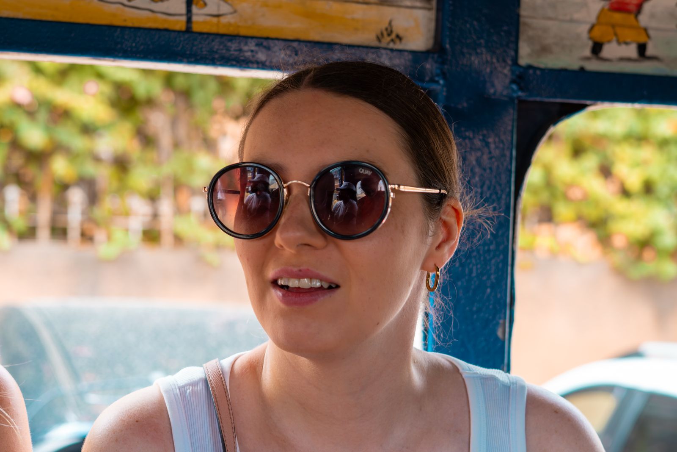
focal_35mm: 75
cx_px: 338
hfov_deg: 27.0
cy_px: 226
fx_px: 1410
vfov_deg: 18.2
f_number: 4
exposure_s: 1/45
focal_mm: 50
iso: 100
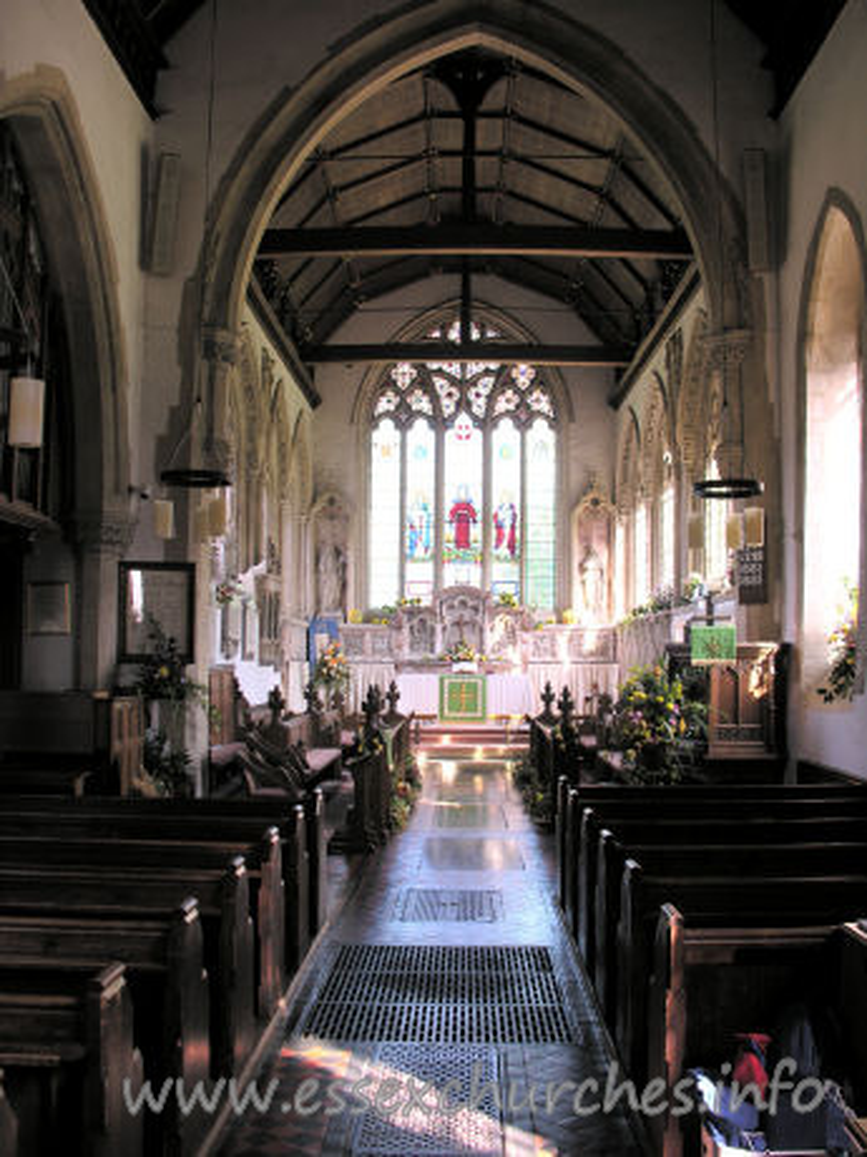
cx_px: 434
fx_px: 1169
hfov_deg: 40.7
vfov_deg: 52.6
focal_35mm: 35
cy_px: 578
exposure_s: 1/30
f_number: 2.8
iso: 50
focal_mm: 8.9
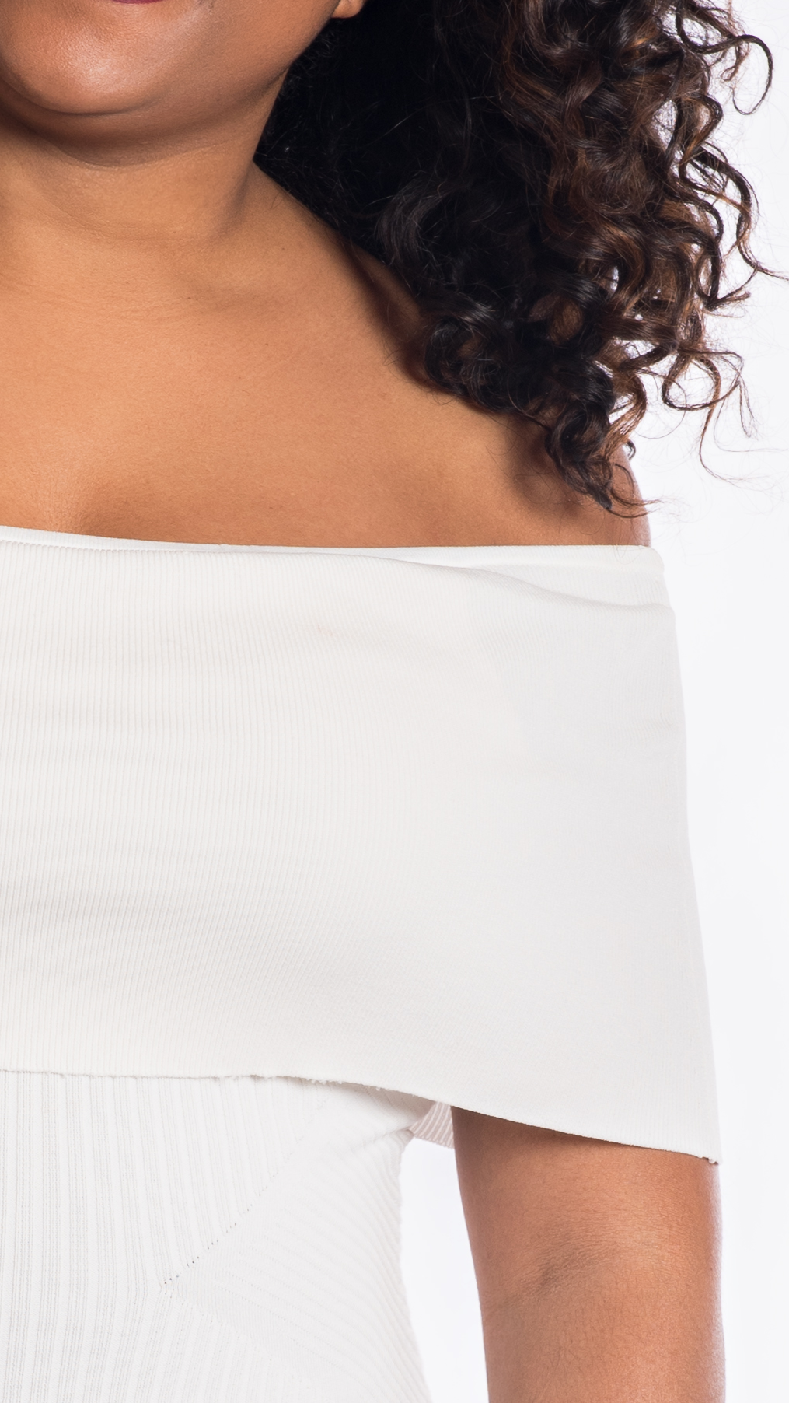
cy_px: 1053
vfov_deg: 7.3
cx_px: 323
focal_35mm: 297
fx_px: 11044
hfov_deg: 4.1
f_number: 11
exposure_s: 1/125
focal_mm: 85
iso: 100
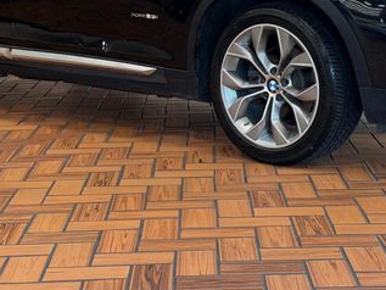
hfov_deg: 20.2
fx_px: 1082
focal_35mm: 97
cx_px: 214
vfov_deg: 15.1
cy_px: 22
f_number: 1.78
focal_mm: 6.76
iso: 160
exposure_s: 1/193
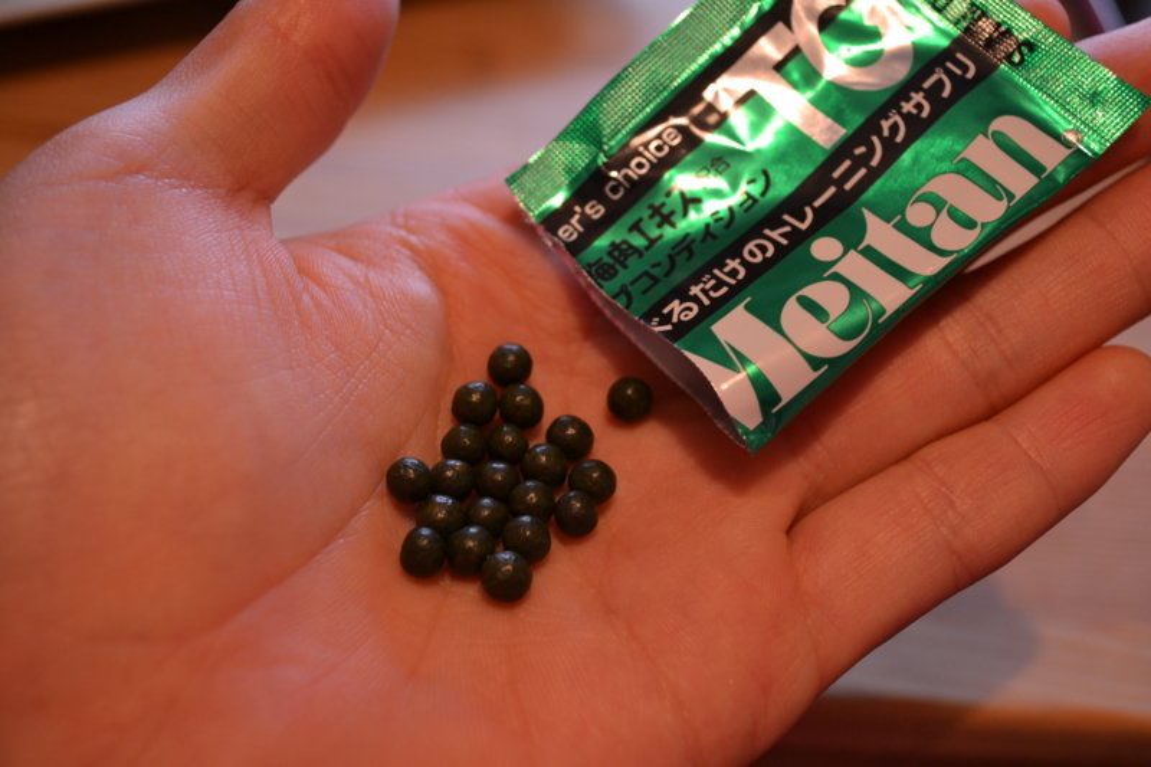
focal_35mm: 48
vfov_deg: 28.1
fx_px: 1534
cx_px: 576
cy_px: 384
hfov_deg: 41.1
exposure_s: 1/15
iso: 560
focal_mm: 32
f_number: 4.8
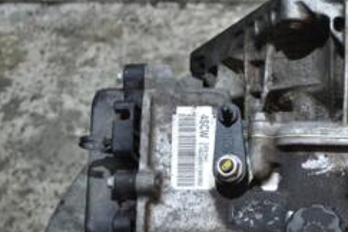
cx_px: 421
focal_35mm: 126
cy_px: 231
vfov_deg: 10.8
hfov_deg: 15.6
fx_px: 1218
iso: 1400
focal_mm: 34
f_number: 5
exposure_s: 1/30
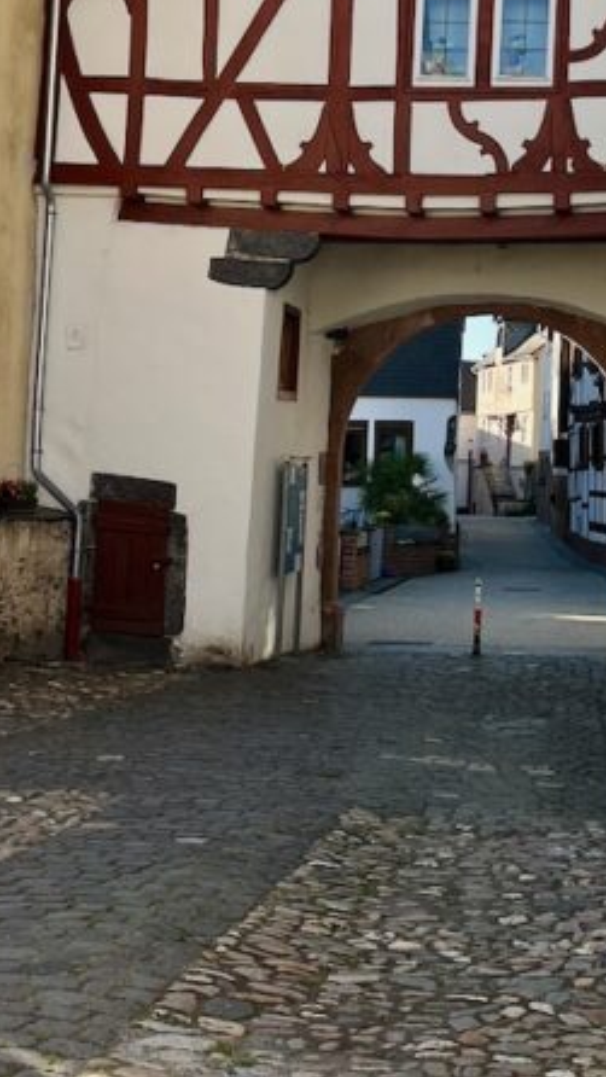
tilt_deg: +5.2
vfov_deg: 32.0
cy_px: 345
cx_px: 550
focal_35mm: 65
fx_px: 1856
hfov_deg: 18.2
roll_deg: -2.5
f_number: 1.6
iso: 50
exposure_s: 1/1558
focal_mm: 5.1
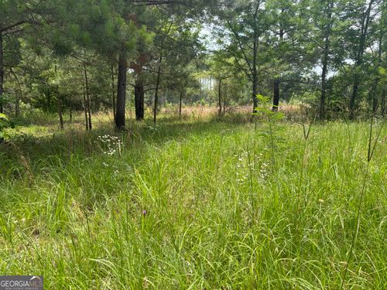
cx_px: 194
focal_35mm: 26
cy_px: 145
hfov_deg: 67.3
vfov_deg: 53.1
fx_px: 291
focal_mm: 5.96
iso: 50
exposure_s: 1/1287
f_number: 1.6
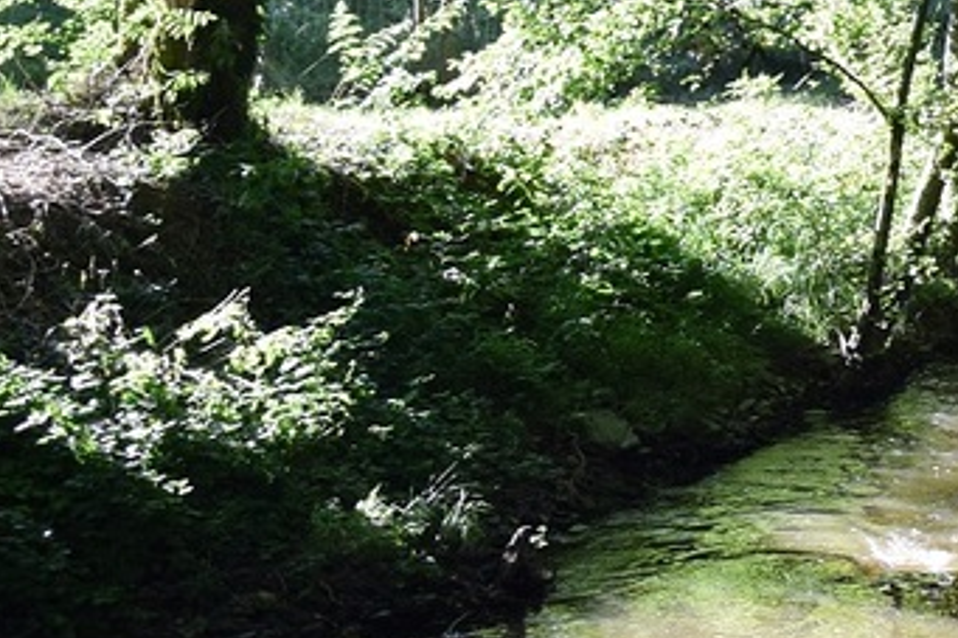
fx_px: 2739
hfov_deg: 17.0
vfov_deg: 13.1
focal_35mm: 103
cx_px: 1632
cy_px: 4
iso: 400
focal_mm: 18
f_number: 6.3
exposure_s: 1/160
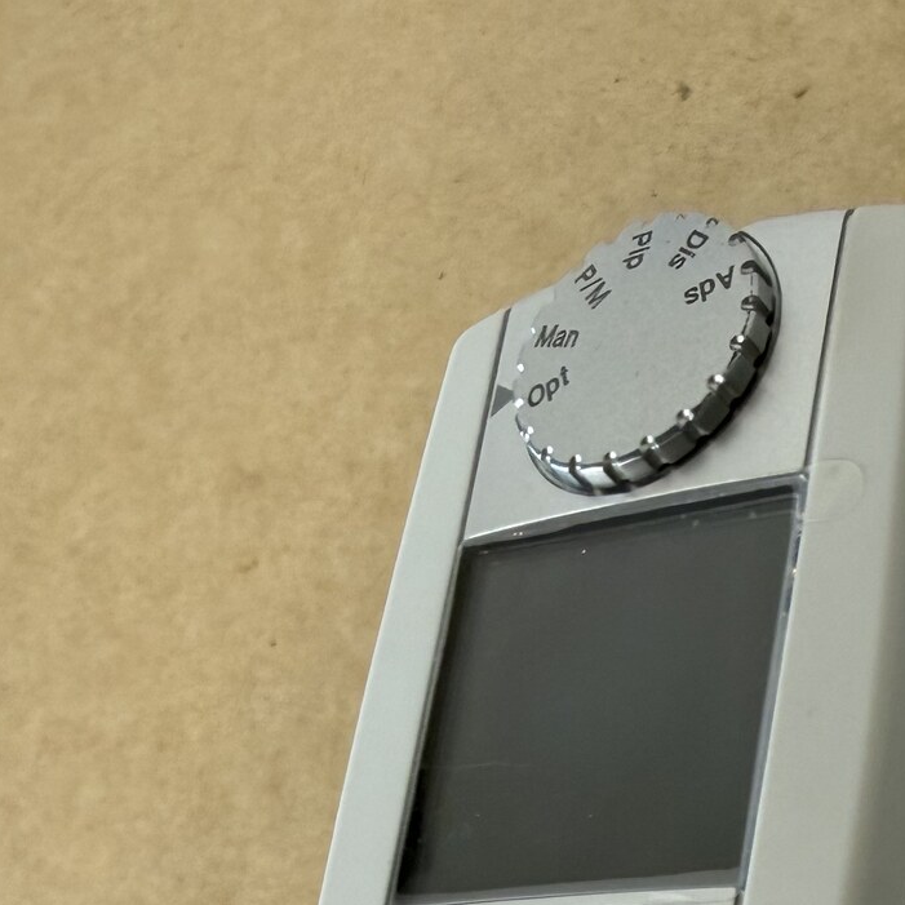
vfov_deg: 23.2
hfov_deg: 27.2
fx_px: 1834
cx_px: 715
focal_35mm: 62
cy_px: 1300
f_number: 2.2
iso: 125
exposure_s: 1/120
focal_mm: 2.22
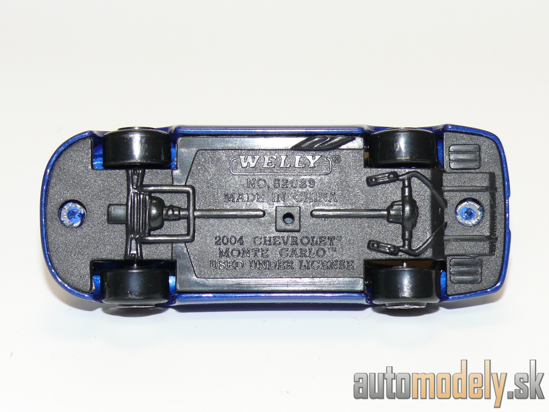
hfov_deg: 18.7
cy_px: 206
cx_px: 274
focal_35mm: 105
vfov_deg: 14.1
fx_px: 1665
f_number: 4
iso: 100
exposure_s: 1/30
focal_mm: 13.7
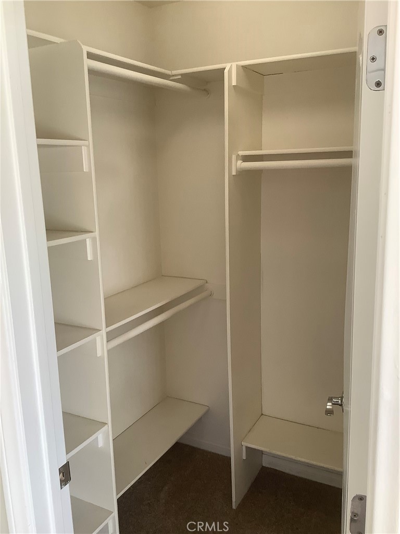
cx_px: 200
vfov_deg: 58.4
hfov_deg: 45.4
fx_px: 478
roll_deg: +2.8
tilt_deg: -10.2
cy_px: 267
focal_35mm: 31
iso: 80
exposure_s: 1/60
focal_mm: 3.3
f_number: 2.4
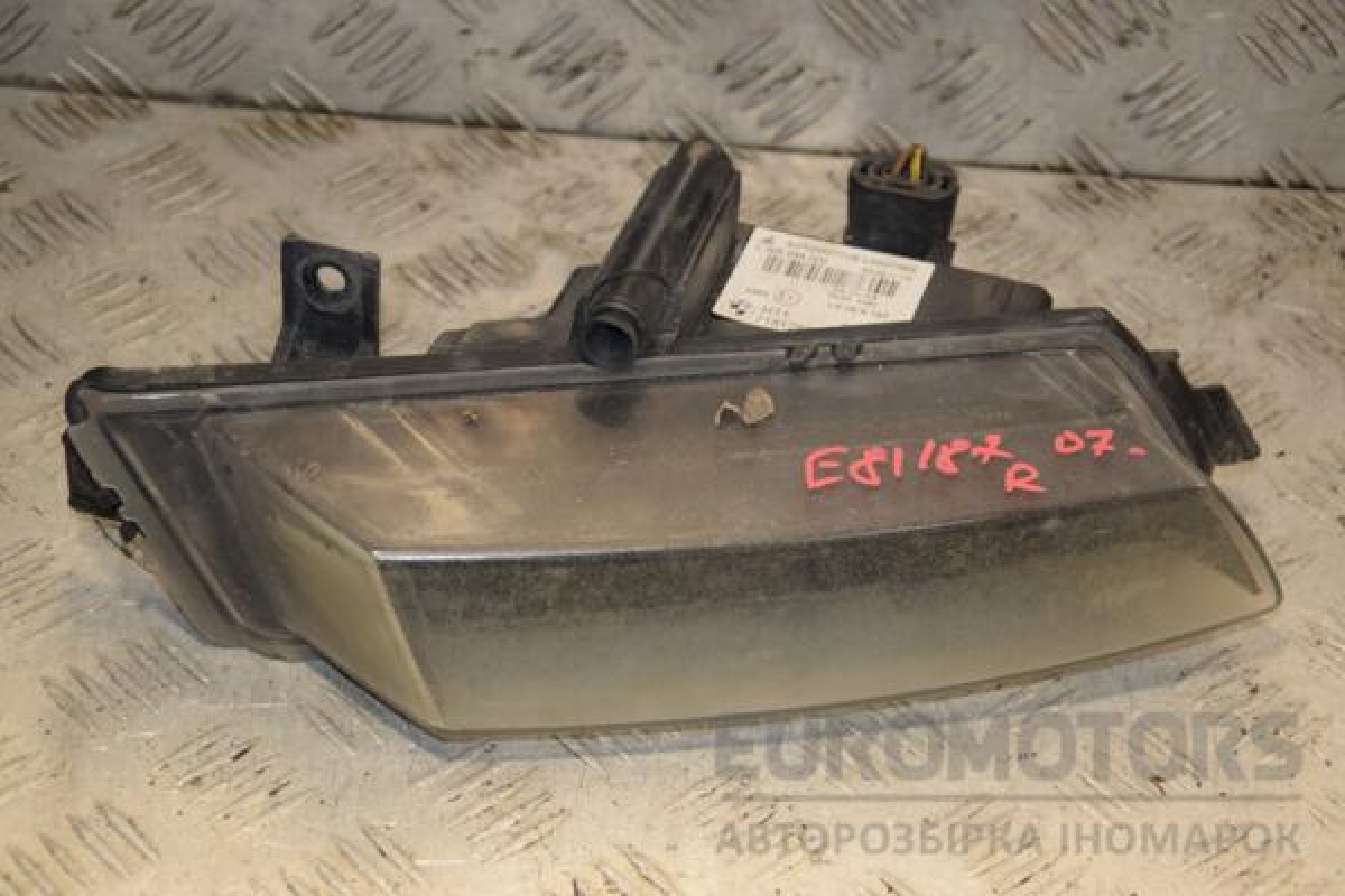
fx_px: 3474
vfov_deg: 14.7
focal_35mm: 93
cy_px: 448
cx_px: 672
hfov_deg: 21.9
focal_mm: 62
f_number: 6.3
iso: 800
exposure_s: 1/200
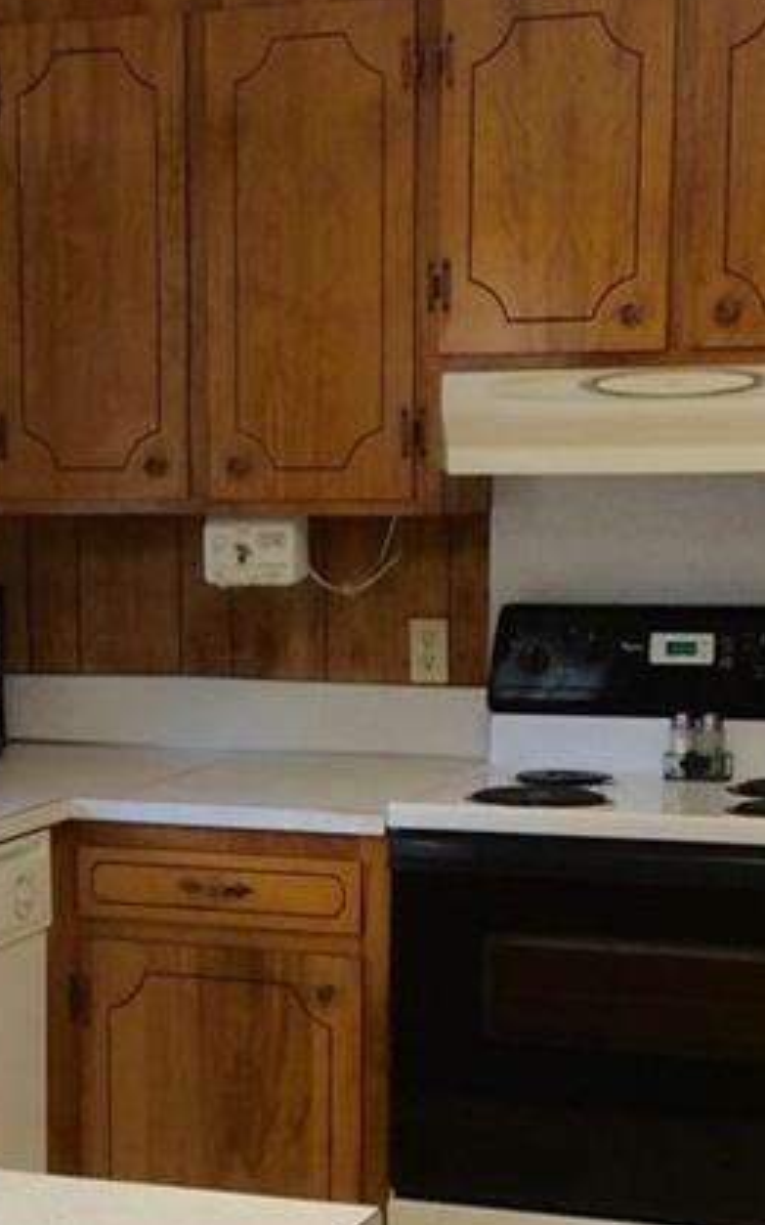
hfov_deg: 15.6
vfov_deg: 24.8
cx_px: 144
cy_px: 838
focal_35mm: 83
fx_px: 2771
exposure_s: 1/24
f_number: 2.4
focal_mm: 3.3
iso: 40
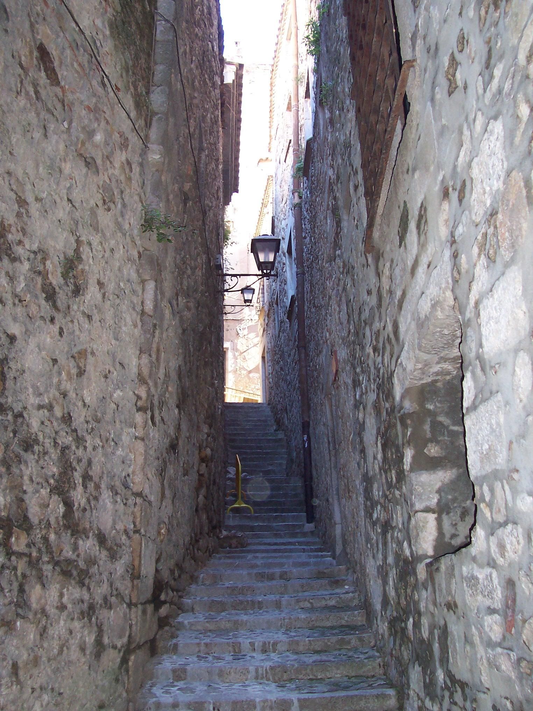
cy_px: 356
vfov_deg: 50.1
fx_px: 760
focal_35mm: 37
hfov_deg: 38.7
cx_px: 266
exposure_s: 1/60
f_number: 2.8
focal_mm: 5.6
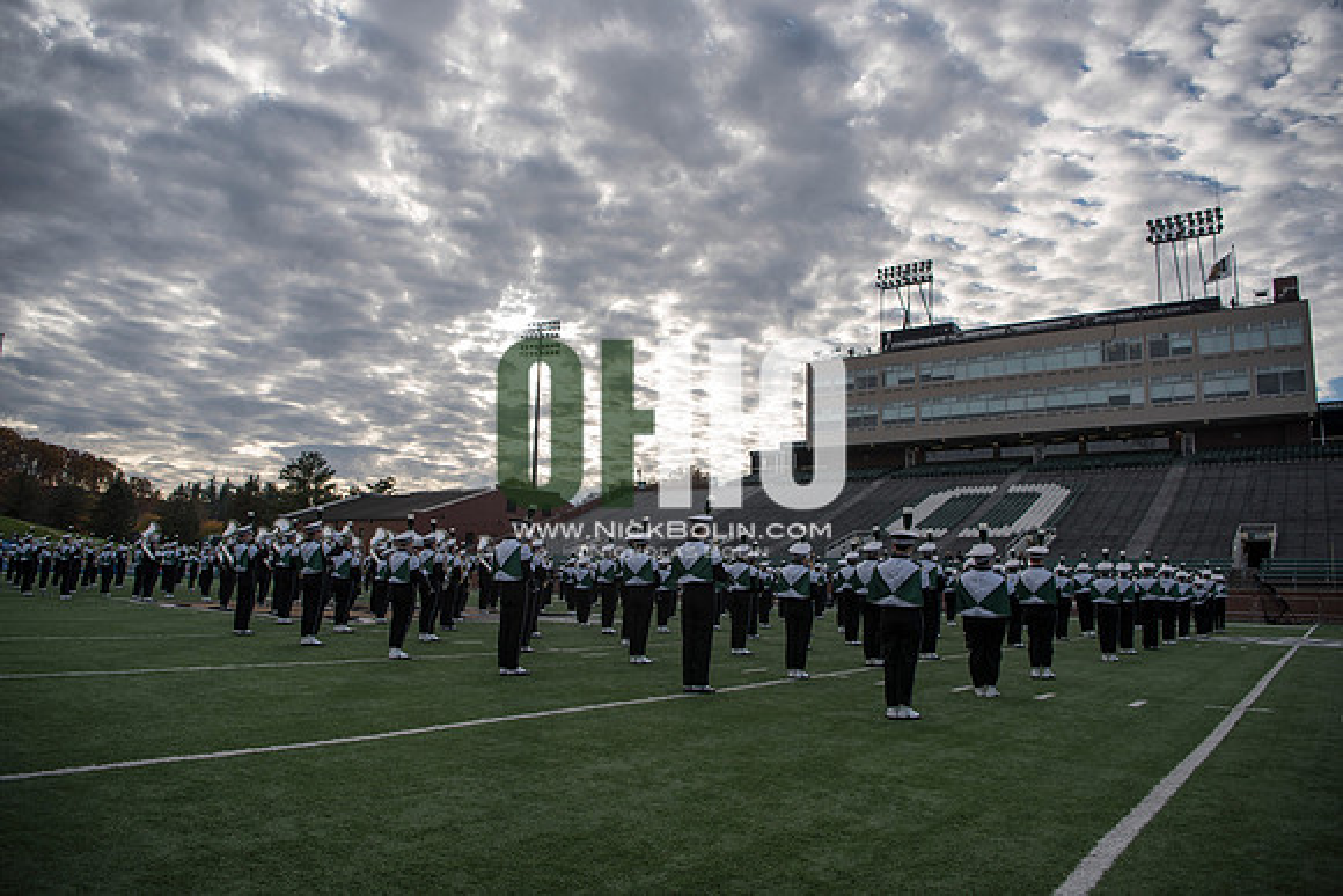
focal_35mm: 24
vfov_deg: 53.2
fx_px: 896
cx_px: 672
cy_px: 448
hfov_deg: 73.7
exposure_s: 1/1250
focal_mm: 24
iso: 100
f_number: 3.5
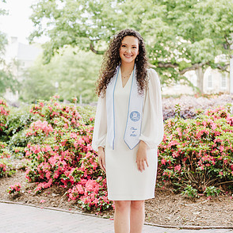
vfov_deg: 26.5
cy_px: 132
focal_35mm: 65
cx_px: 118
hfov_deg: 26.5
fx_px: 495
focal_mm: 50
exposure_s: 1/200
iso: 200
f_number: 2.5
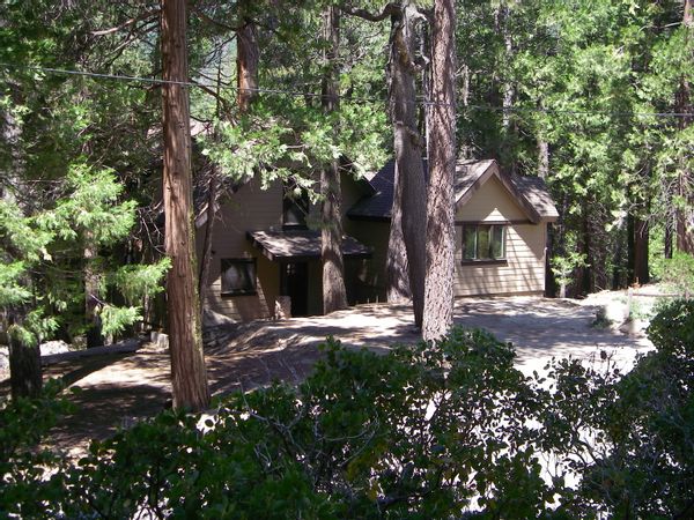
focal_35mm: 55
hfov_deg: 34.9
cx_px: 347
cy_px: 260
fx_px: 1103
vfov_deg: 26.6
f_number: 3.6
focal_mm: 9.2
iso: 64
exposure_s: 1/125
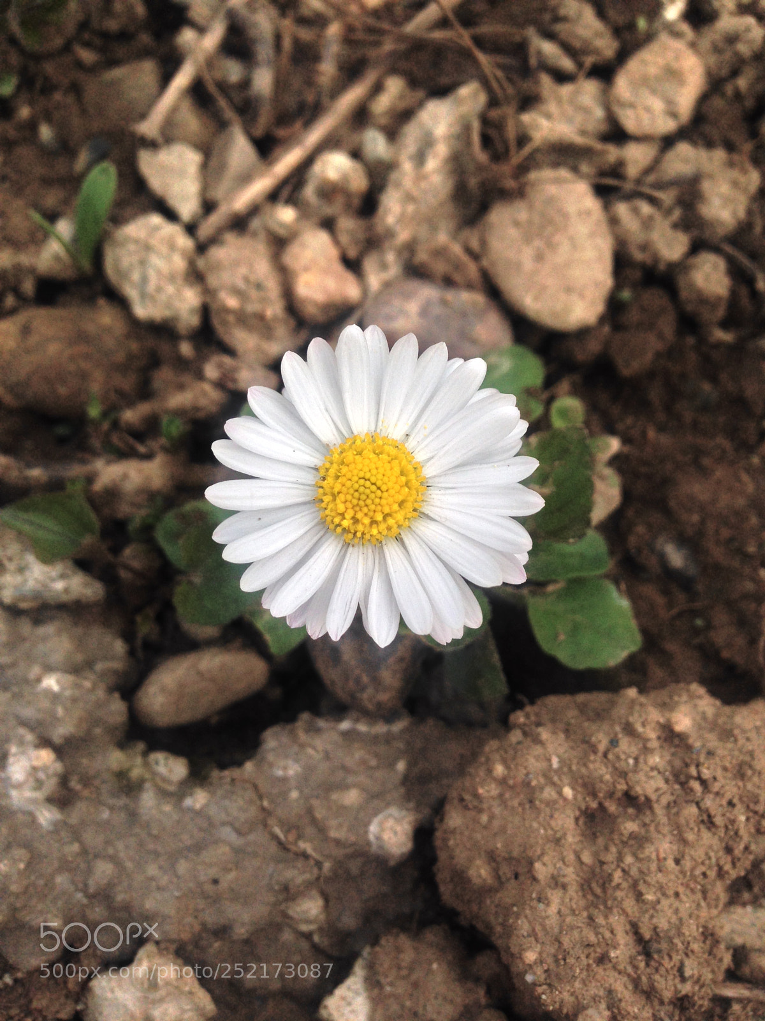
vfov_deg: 55.4
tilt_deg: -77.0
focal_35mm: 33
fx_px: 972
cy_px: 510
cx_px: 382
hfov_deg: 42.9
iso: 50
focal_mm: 4.12
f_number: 2.4
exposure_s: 1/1808
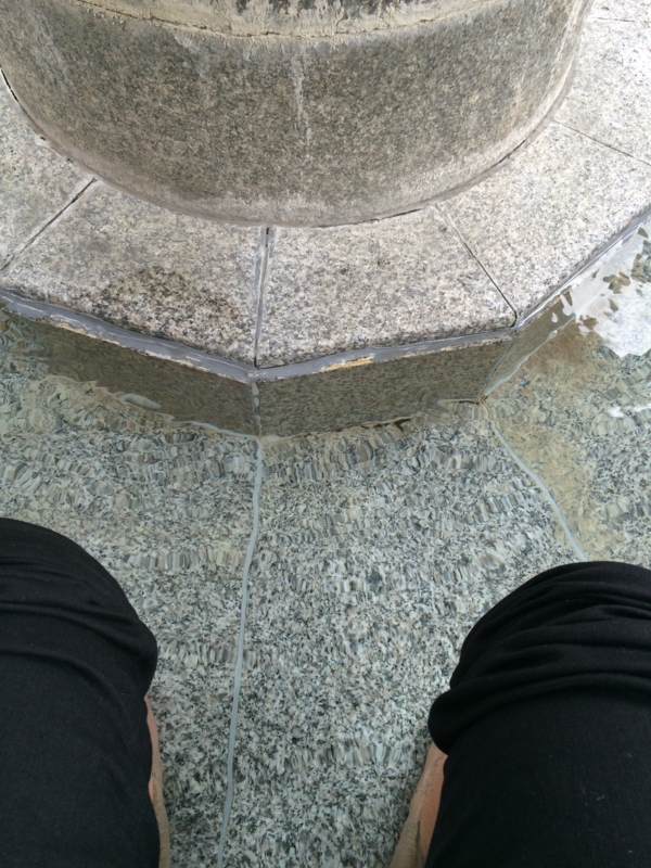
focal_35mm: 29
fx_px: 727
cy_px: 434
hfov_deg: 48.2
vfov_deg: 61.7
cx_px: 326
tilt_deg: -64.9
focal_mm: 4.15
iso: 50
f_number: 2.2
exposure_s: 1/120
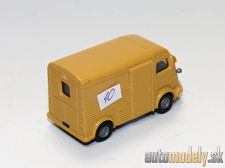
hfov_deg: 16.8
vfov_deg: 12.7
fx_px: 760
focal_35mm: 117
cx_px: 112
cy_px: 84
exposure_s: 1/30
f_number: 4
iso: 100
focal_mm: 14.4
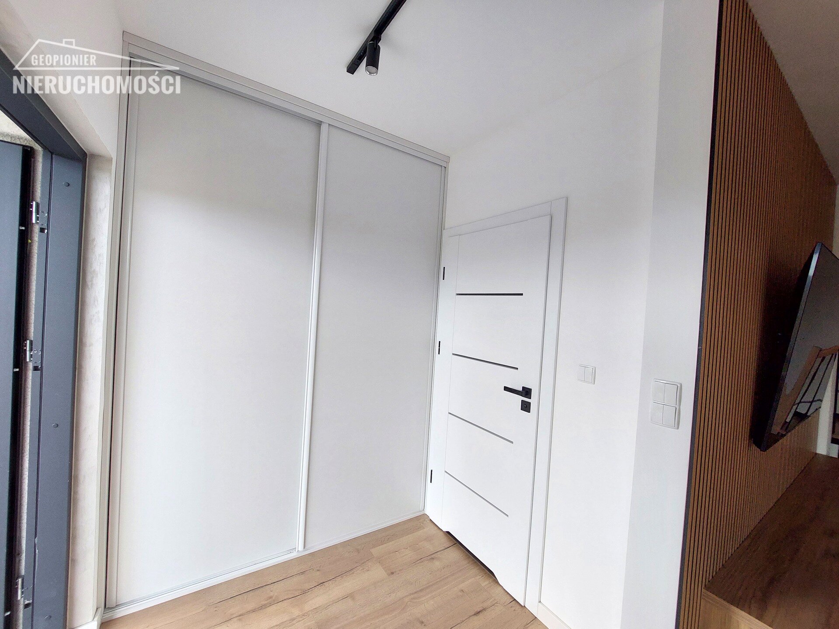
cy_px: 314
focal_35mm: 13
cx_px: 420
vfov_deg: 89.9
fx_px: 315
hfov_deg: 106.2
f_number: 2.2
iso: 50
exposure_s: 1/111
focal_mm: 1.74
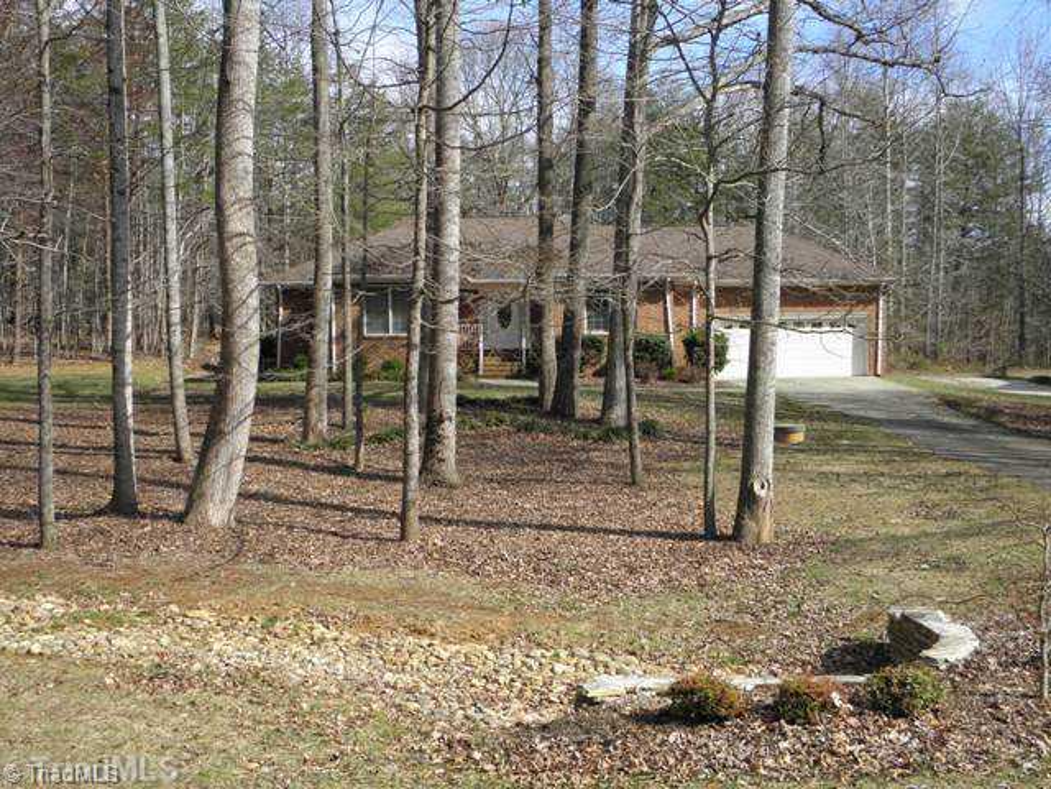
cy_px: 394
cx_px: 526
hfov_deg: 49.0
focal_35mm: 38
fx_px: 1154
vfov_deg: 37.7
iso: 100
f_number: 3.7
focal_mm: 6.8
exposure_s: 1/400
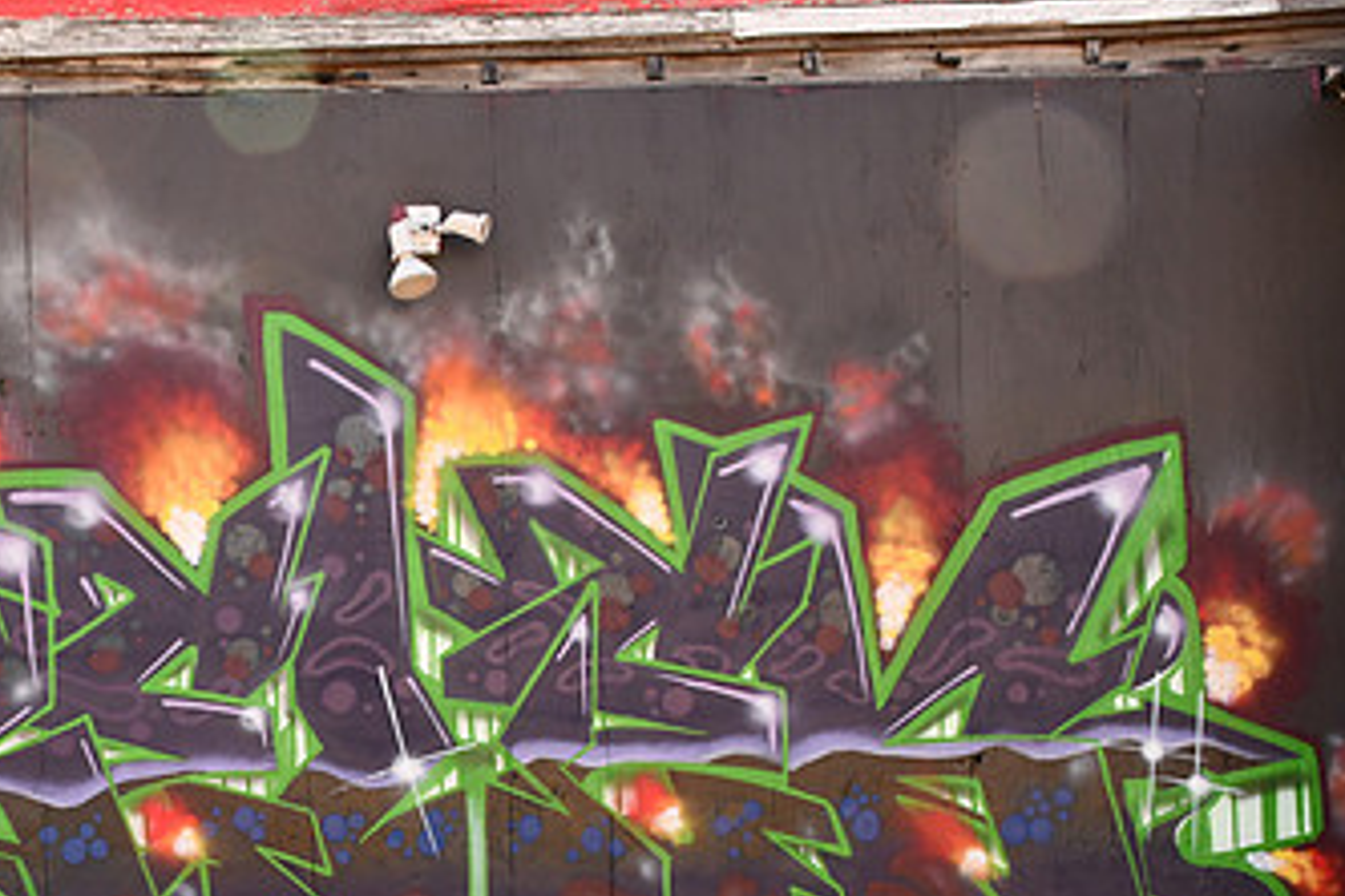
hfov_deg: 29.2
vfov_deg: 19.8
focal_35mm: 68
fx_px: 2540
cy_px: 708
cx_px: 331
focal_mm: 26
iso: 400
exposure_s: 1/400
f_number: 8
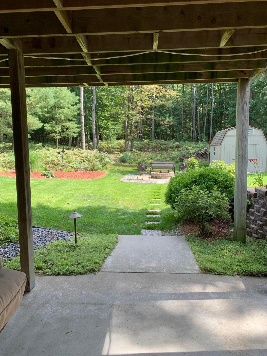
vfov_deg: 67.3
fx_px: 267
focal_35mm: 26
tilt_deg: -5.3
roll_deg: +0.3
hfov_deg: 53.1
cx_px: 134
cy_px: 178
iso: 25
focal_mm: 4.25
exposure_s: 1/213
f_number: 1.8
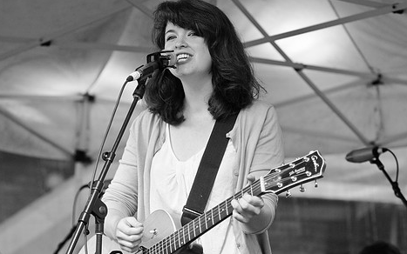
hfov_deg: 12.8
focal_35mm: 163
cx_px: 227
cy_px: 131
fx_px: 1808
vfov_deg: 8.1
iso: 800
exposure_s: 1/320
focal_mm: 86
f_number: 2.8
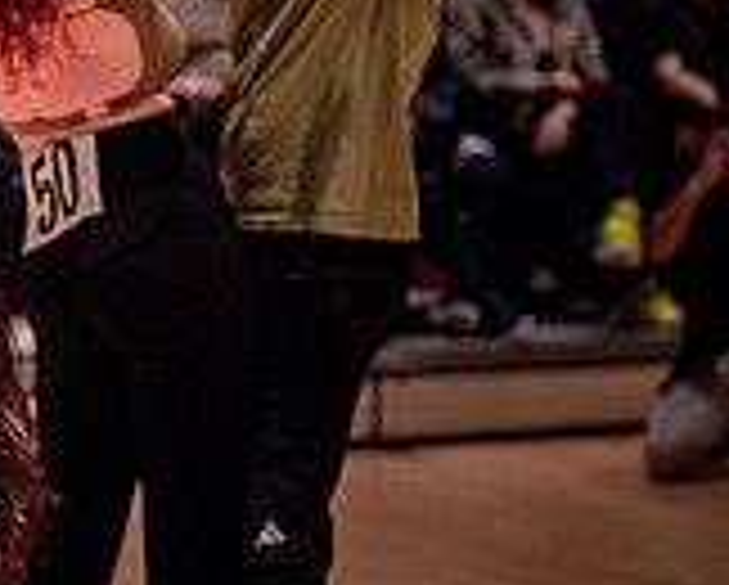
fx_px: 3975
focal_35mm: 184
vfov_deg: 8.4
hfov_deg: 10.3
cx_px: -108
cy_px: 285
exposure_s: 1/250
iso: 1250
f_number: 1.4
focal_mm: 50
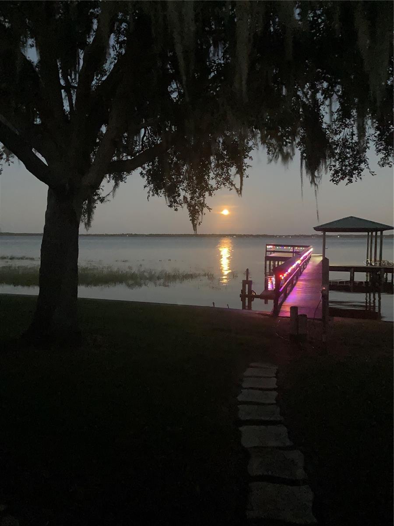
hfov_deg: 49.7
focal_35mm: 28
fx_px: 425
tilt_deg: -2.0
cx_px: 197
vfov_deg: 63.4
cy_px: 263
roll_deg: -0.5
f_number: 1.8
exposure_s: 1/4
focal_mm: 3.99
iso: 1250
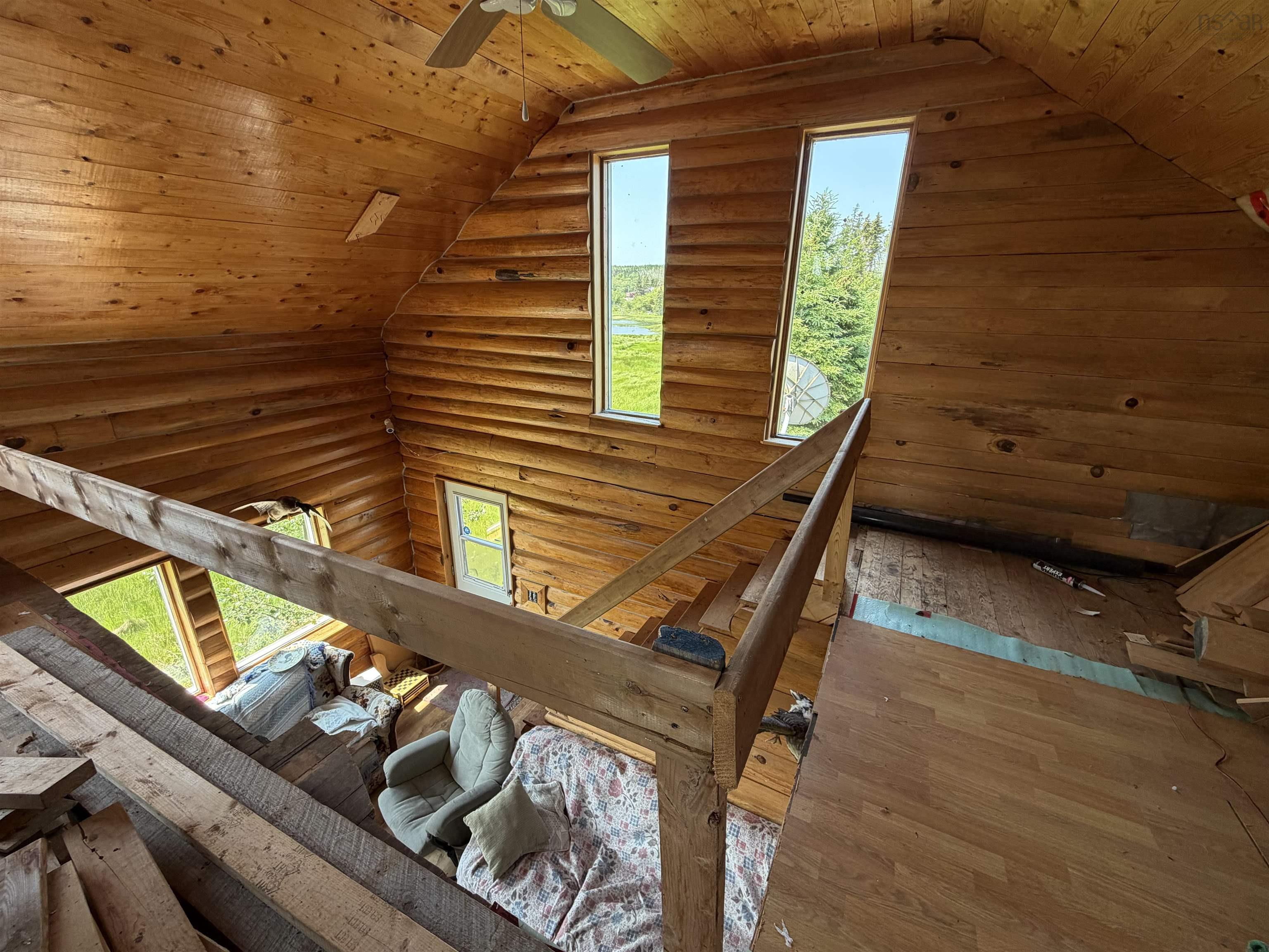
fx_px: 513
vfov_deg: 85.7
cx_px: 634
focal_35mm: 14
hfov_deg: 102.1
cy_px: 476
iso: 125
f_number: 2.2
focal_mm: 2.22
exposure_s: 1/121
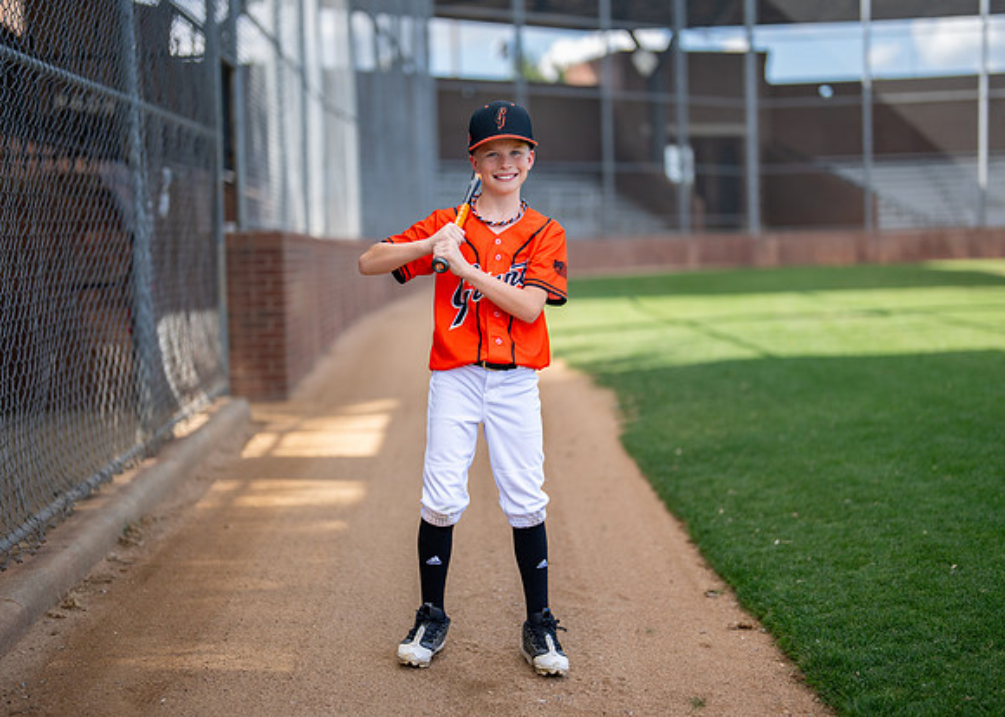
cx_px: 480
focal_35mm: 56
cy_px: 372
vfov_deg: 25.3
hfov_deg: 34.8
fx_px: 1601
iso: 125
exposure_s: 1/2500
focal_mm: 50
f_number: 1.2
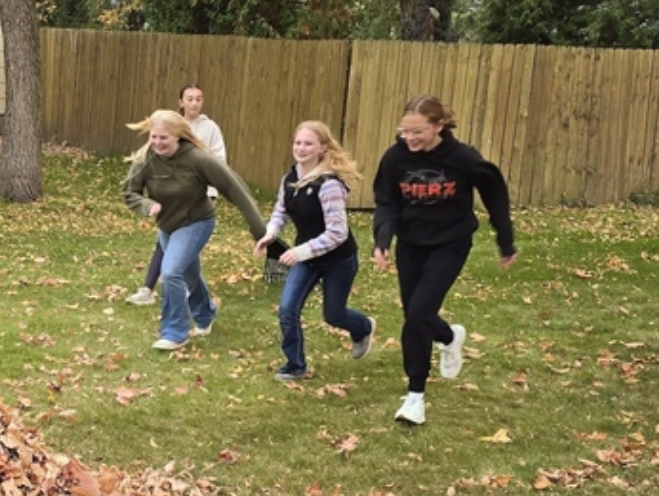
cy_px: 332
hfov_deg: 27.2
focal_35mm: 68
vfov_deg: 21.6
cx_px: 23
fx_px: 1295
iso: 50
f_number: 1.7
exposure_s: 1/180
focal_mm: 6.3
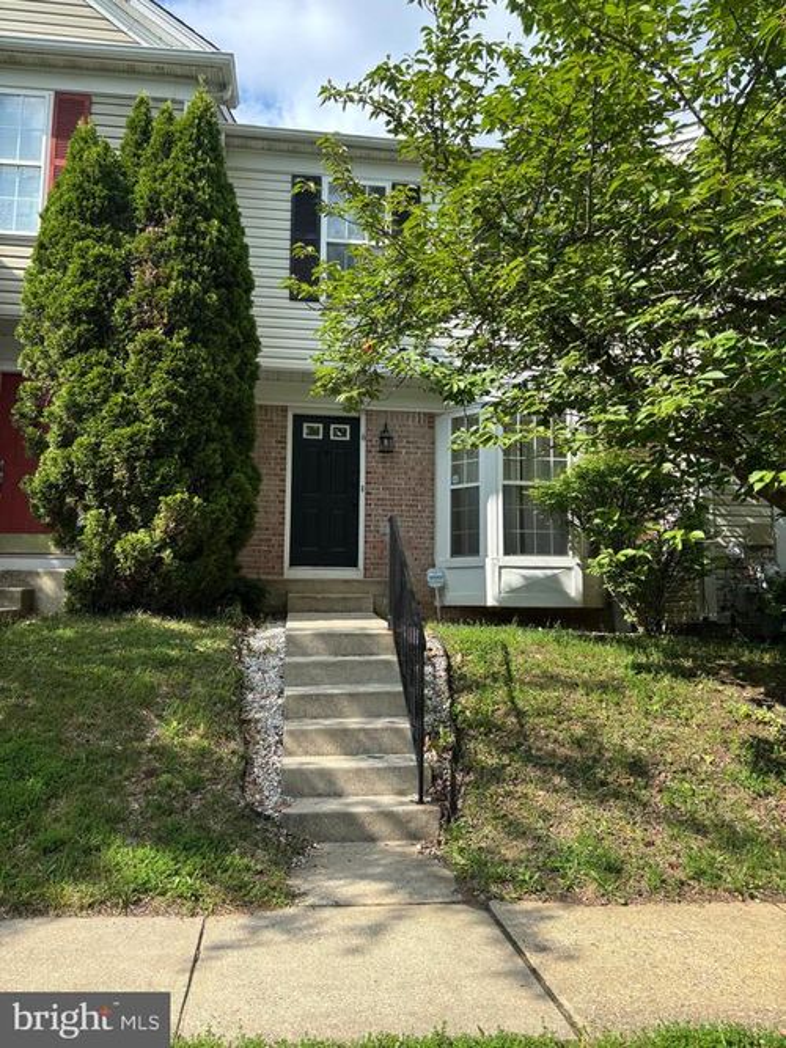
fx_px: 787
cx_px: 393
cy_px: 524
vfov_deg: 67.3
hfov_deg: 53.0
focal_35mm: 26
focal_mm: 5.96
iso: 50
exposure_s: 1/1295
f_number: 1.6
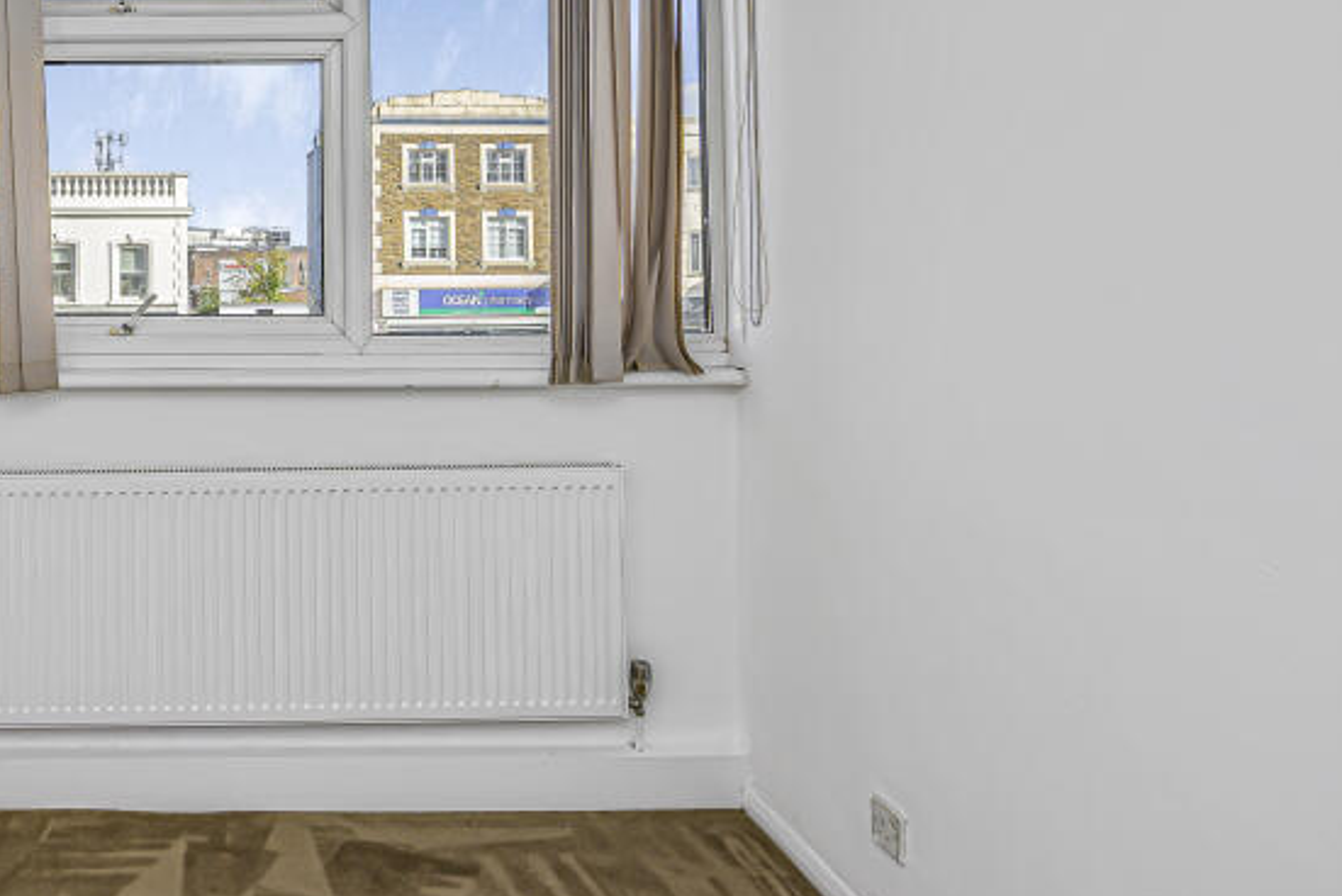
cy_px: 240
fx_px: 970
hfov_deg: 62.7
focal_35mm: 26
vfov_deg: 48.0
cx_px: 246
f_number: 8
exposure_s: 1/125
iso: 100
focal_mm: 14
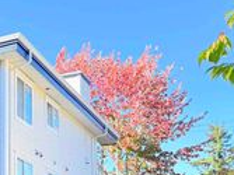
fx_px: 486
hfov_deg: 23.3
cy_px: 164
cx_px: -87
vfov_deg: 19.9
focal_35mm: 72
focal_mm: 6.76
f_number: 1.78
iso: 80
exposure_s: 1/1075
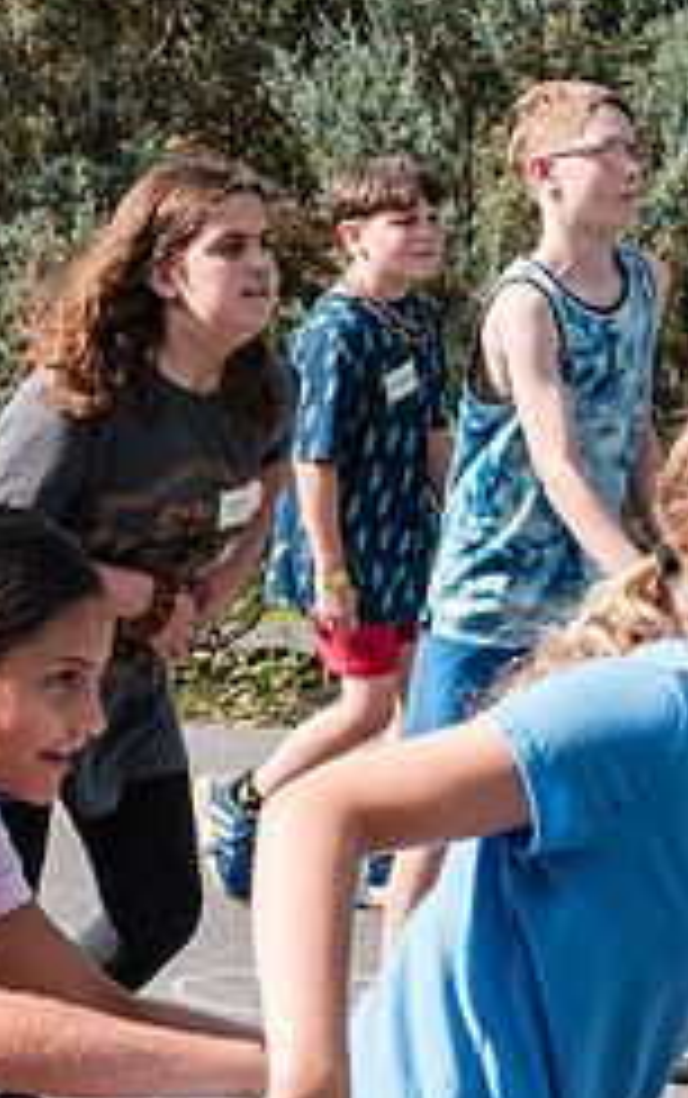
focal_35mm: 224
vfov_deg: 9.3
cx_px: -359
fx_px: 6704
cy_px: 732
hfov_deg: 5.8
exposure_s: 1/2500
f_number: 16
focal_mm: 85
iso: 6400
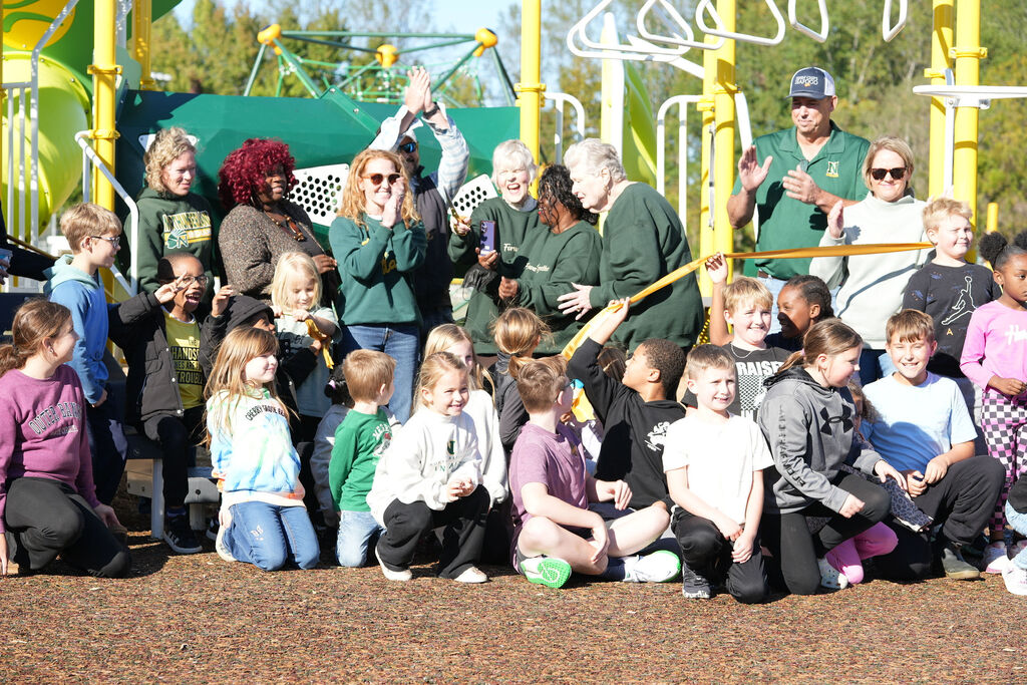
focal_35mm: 85
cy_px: 342
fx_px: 2425
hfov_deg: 23.9
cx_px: 514
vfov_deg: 16.1
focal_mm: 85
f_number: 5
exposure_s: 1/250
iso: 100
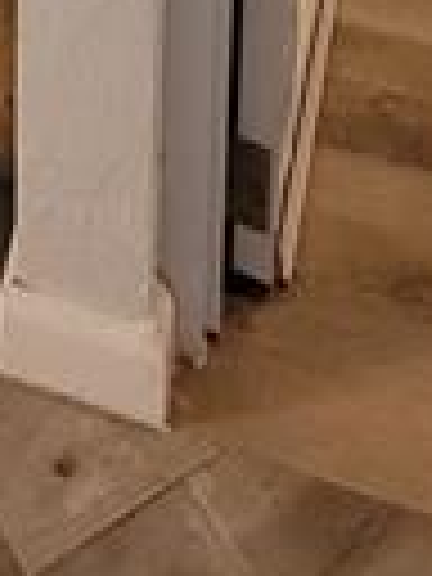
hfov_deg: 17.0
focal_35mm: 78
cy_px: -963
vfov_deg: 13.3
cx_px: -225
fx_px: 1298
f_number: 2.2
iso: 500
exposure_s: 1/30
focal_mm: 2.2
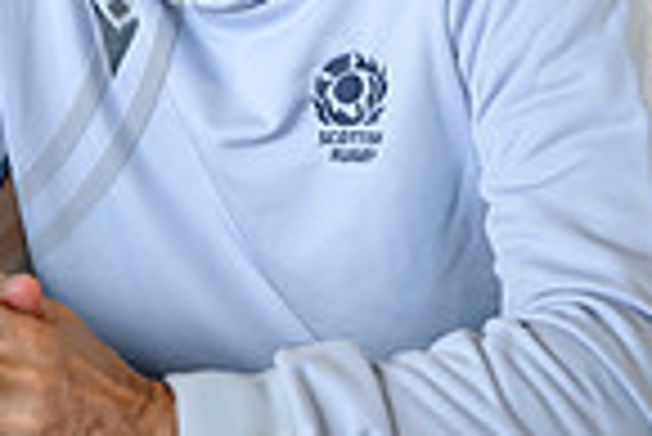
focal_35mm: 356
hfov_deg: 5.7
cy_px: -79
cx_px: -279
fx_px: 6454
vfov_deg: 3.9
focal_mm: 89
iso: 2500
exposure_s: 1/800
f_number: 3.2
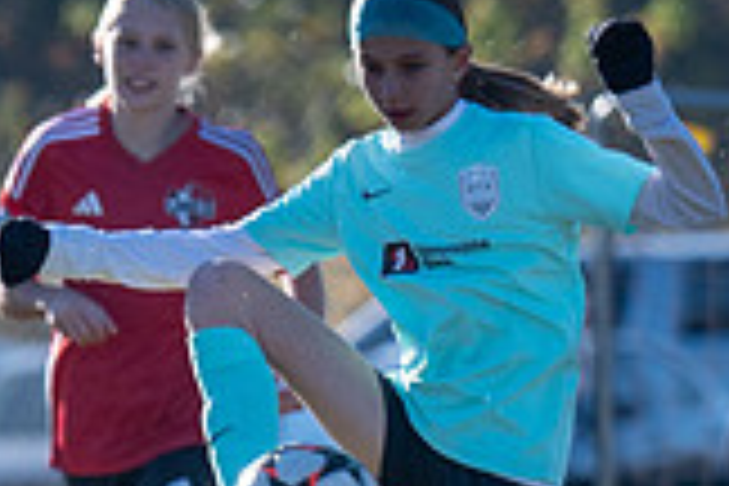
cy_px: 731
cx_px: 20
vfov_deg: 0.8
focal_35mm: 1654
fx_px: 33491
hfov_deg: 1.2
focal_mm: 280
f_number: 5.6
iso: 320
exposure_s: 1/1000
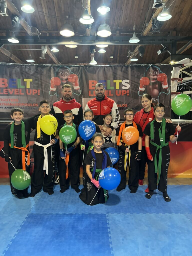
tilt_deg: -4.7
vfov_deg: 67.3
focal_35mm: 26
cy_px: 128
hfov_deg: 53.1
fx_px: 192
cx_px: 96
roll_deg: -0.8
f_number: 1.5
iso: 400
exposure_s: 1/50
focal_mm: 5.7
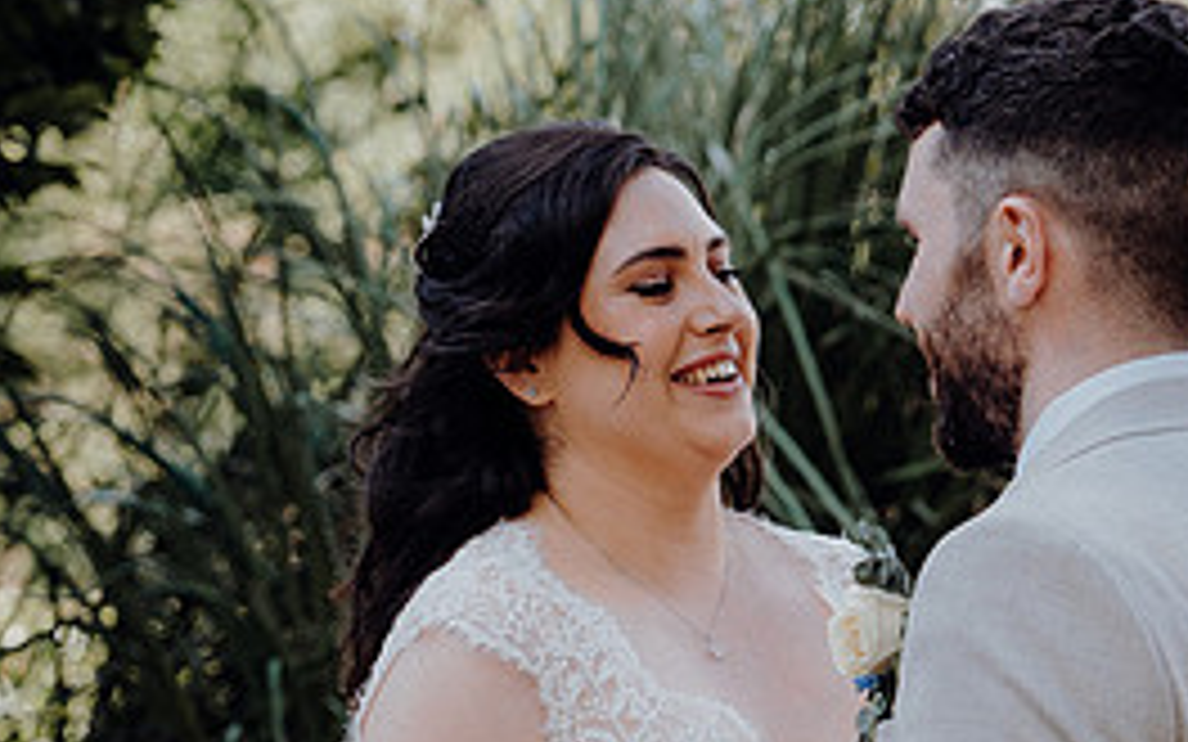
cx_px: 940
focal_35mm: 235
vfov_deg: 5.6
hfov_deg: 8.9
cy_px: 659
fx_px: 7609
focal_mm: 70
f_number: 3.5
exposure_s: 1/250
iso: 125
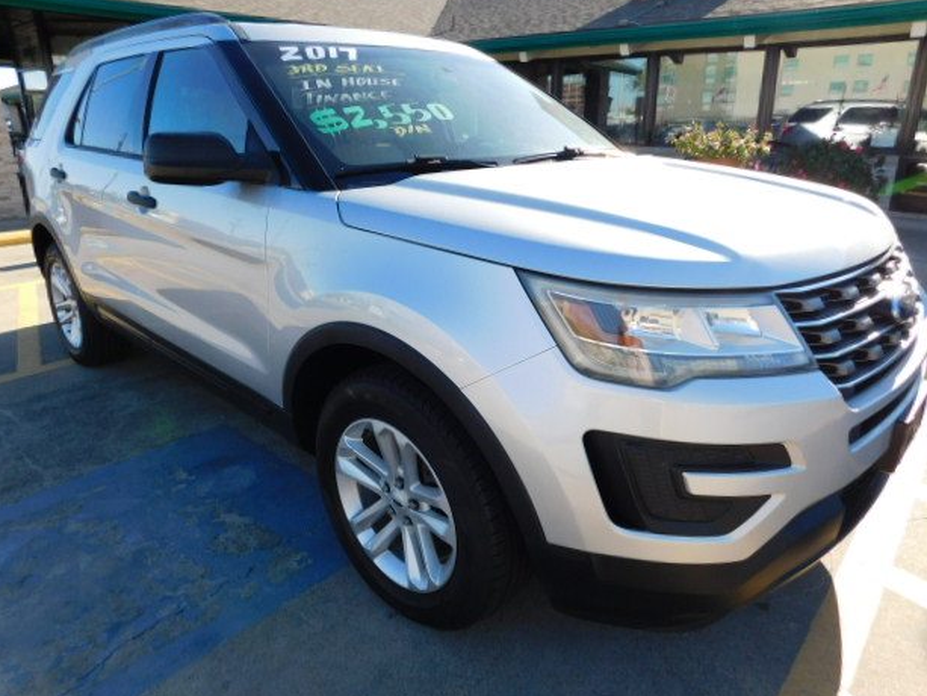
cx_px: 469
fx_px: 643
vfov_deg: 56.8
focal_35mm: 24
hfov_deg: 71.6
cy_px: 340
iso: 125
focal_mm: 4
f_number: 3
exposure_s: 1/800
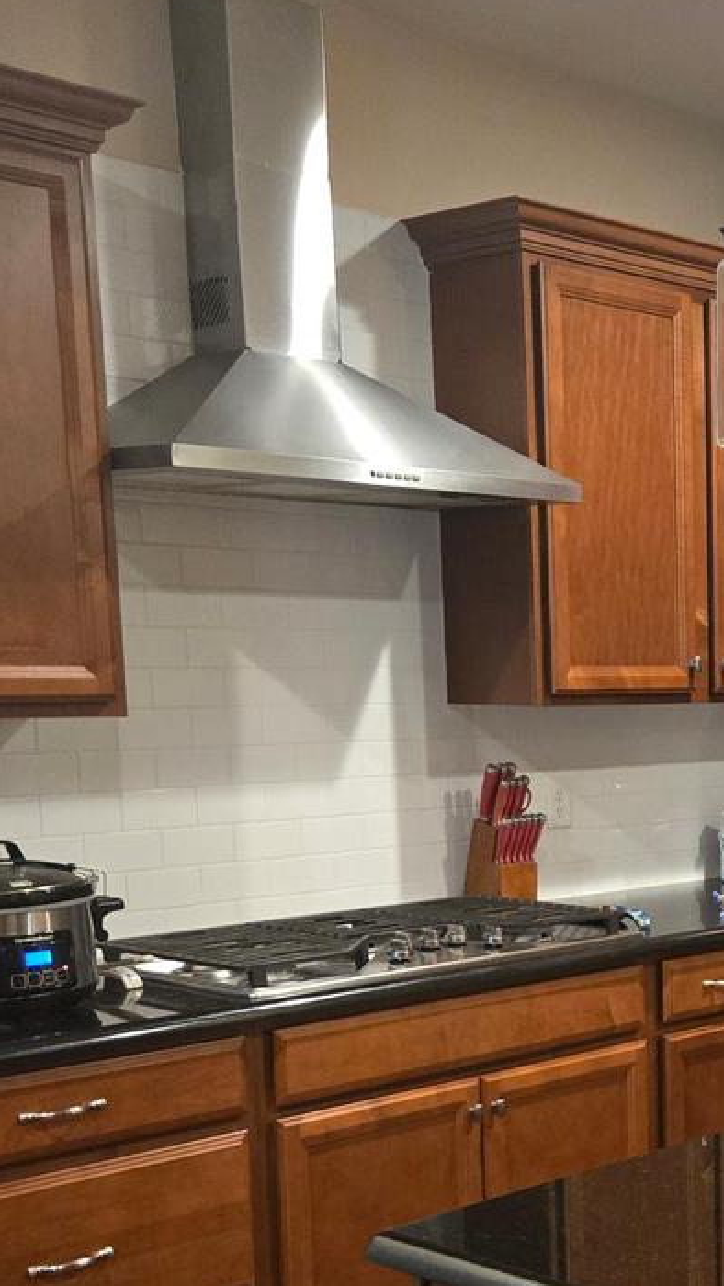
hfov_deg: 20.7
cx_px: 820
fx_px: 1876
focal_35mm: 55
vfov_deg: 37.2
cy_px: 920
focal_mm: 5.4
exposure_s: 1/60
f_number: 1.8
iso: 1000
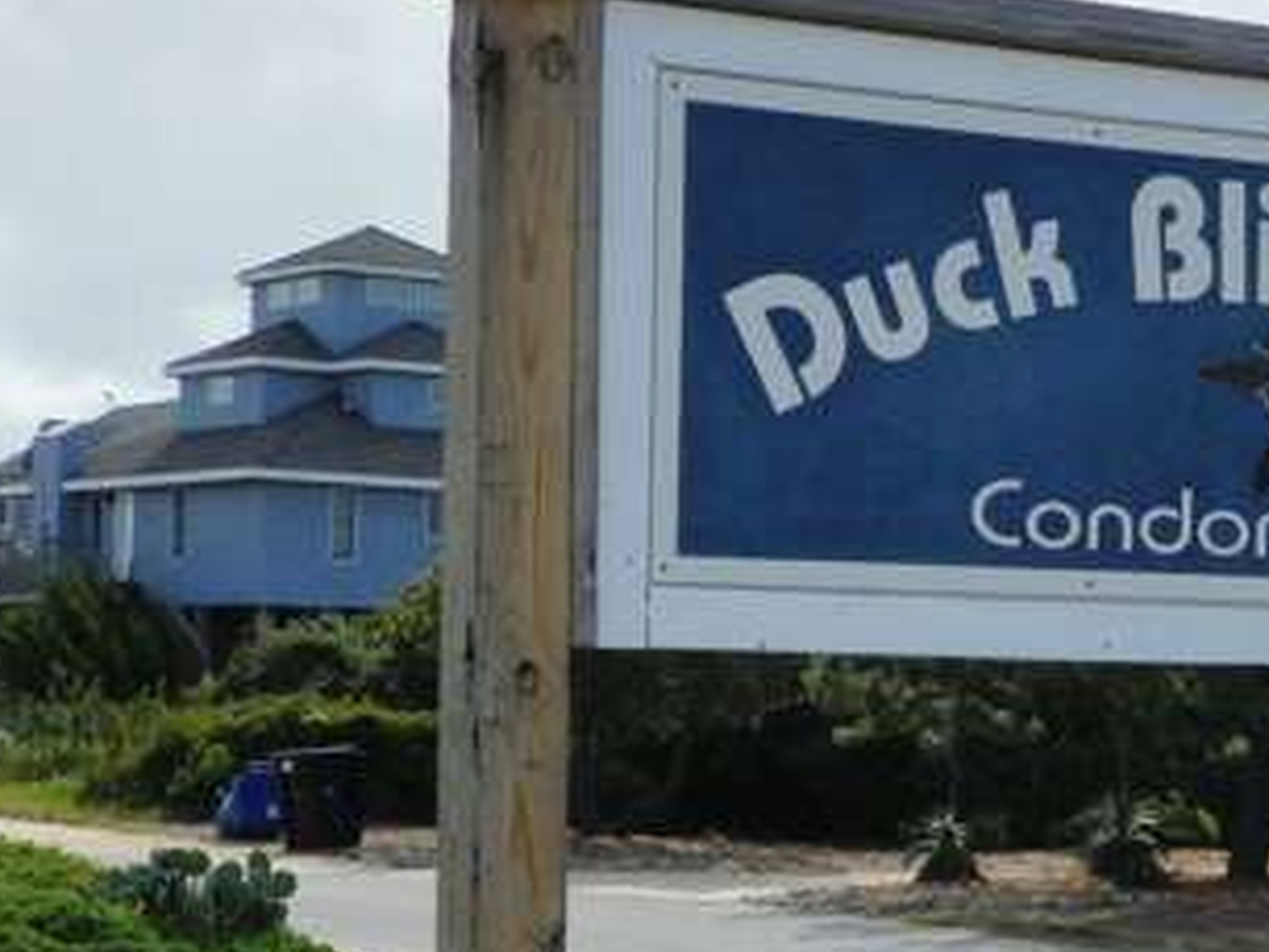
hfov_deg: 18.9
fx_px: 3777
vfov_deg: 14.3
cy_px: 715
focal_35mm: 103
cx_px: 1021
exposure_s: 1/400
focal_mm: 8.2
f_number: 5.6
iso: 64
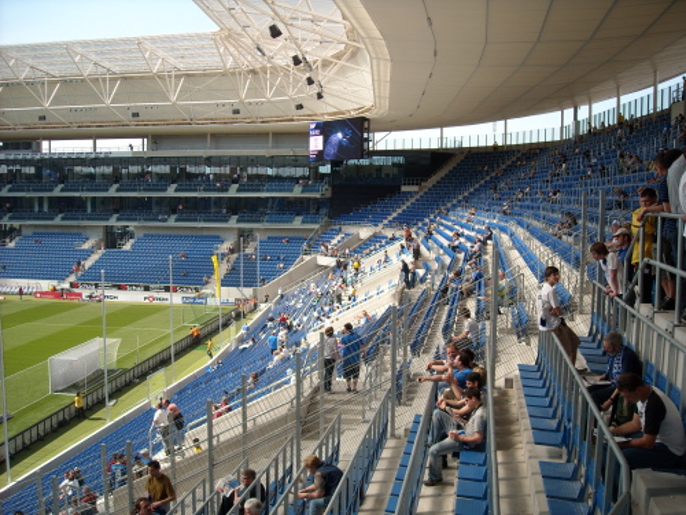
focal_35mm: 35
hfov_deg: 52.6
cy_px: 258
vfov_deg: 40.7
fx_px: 694
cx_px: 343
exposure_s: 1/478
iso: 64
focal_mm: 5.7
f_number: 2.8
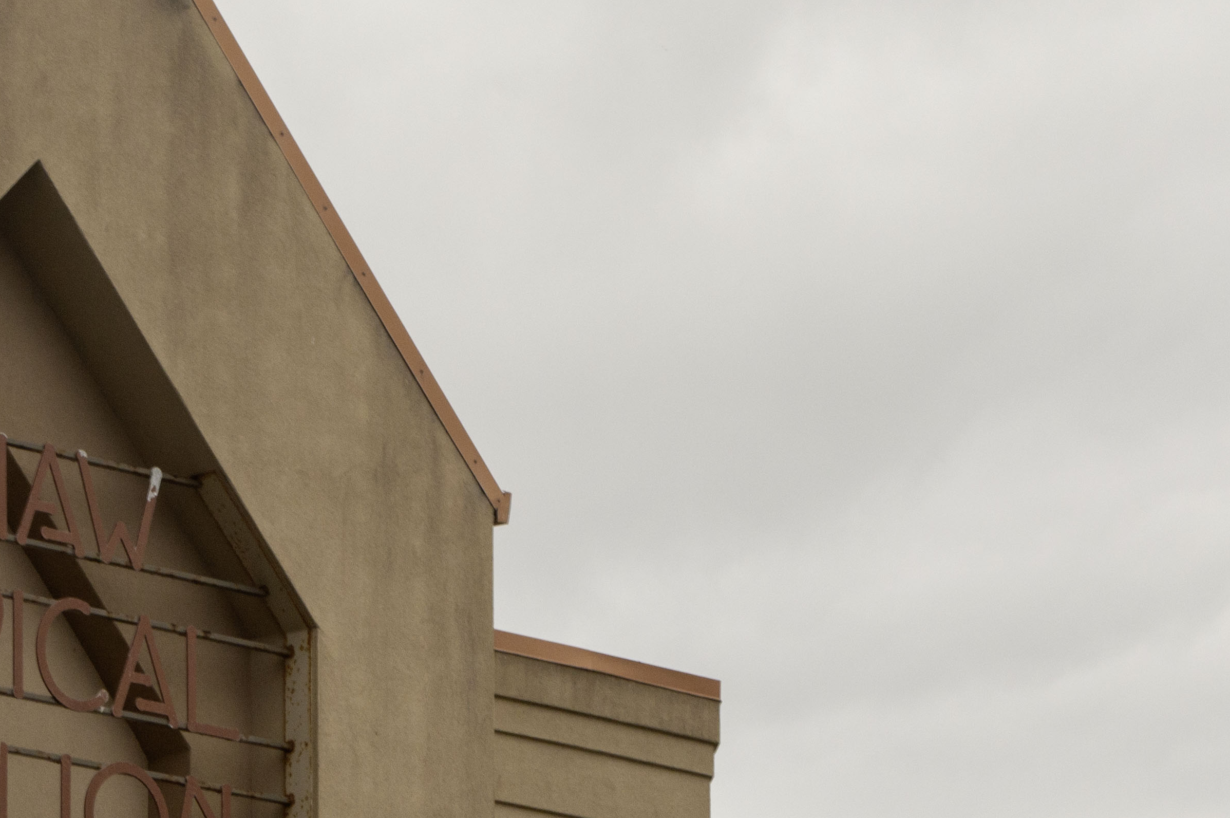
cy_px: 574
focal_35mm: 207
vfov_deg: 6.6
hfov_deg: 9.9
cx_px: 231
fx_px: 7074
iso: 200
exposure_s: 1/200
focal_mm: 55
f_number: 14
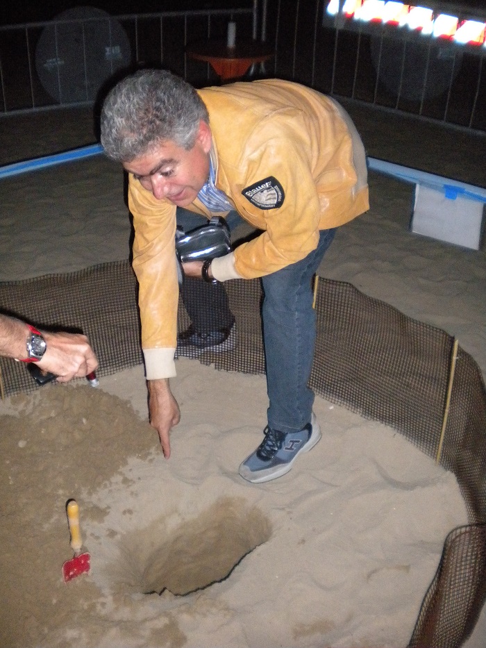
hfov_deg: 40.7
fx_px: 655
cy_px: 324
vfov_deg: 52.6
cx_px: 243
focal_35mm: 35
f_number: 3.1
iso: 800
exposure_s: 1/30
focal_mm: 6.3
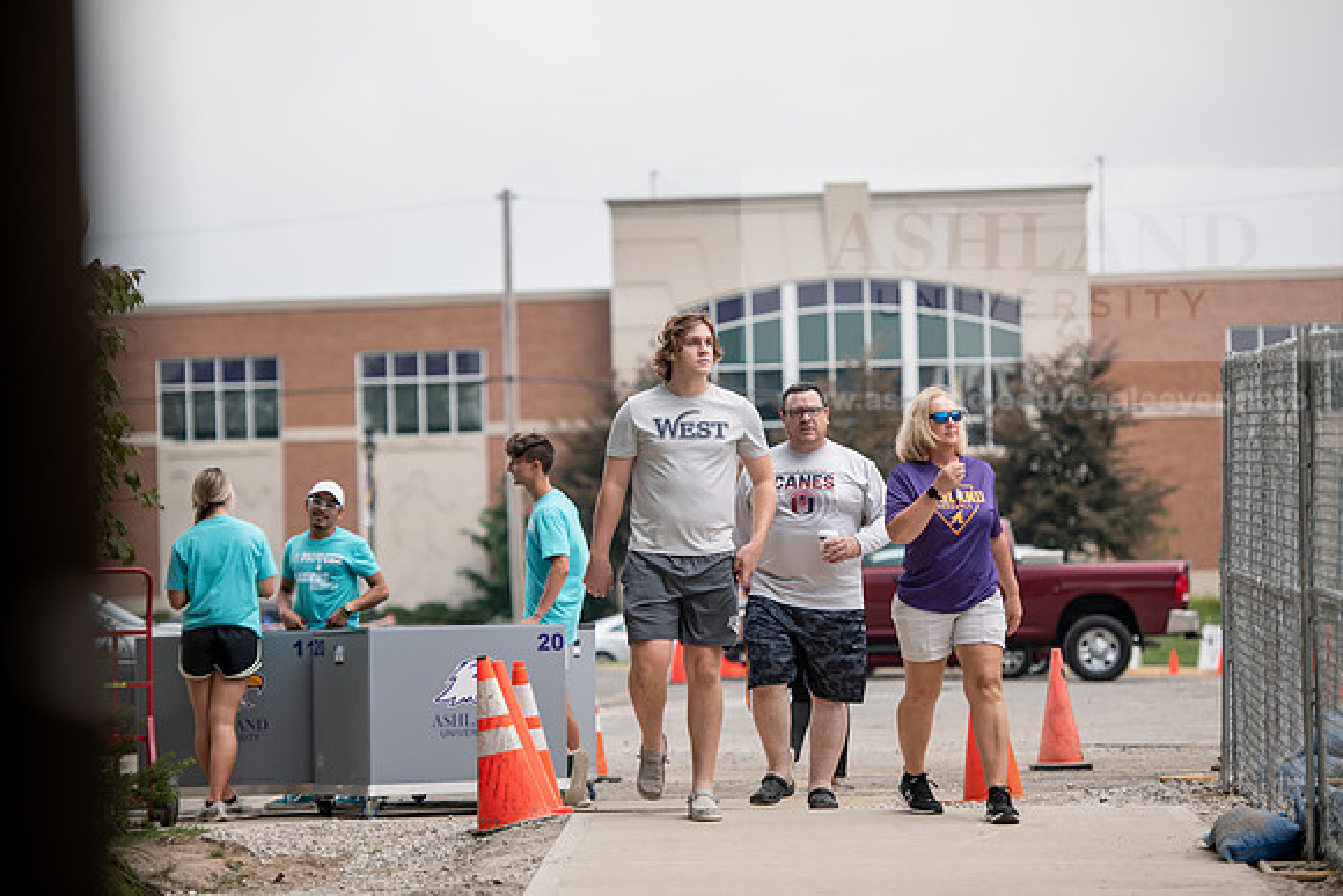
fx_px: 5037
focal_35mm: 135
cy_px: 448
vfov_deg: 10.2
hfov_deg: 15.2
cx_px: 672
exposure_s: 1/500
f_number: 3.2
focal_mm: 135
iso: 100
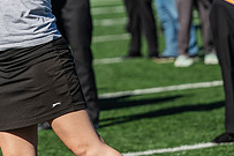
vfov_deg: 3.8
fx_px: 2325
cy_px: -48
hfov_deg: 5.8
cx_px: 18
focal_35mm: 358
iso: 80
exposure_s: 1/1250
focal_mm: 125
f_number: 3.2
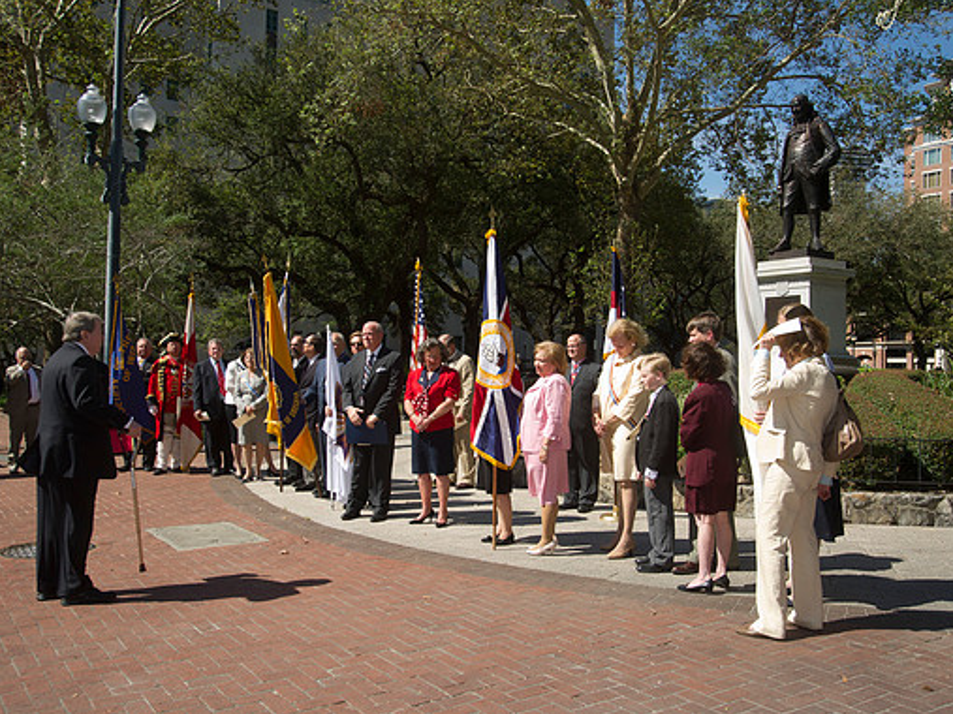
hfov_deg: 55.4
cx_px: 468
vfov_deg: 42.9
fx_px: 908
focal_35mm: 33
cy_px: 353
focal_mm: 30
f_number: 8
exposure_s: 1/250
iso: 200
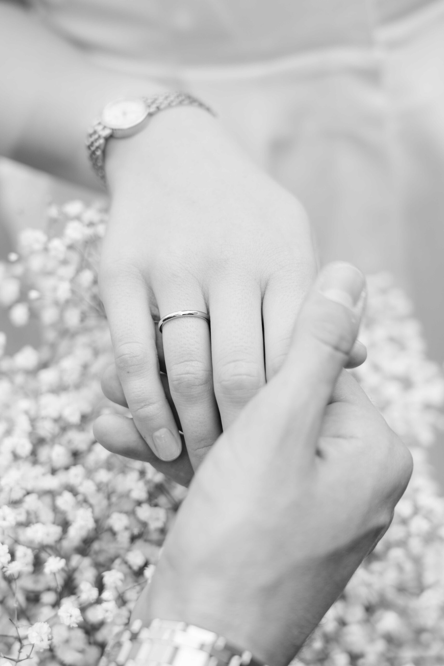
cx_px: 222
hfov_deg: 23.8
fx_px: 1054
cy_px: 333
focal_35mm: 57
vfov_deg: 35.1
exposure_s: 1/200
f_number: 4
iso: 125
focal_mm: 57
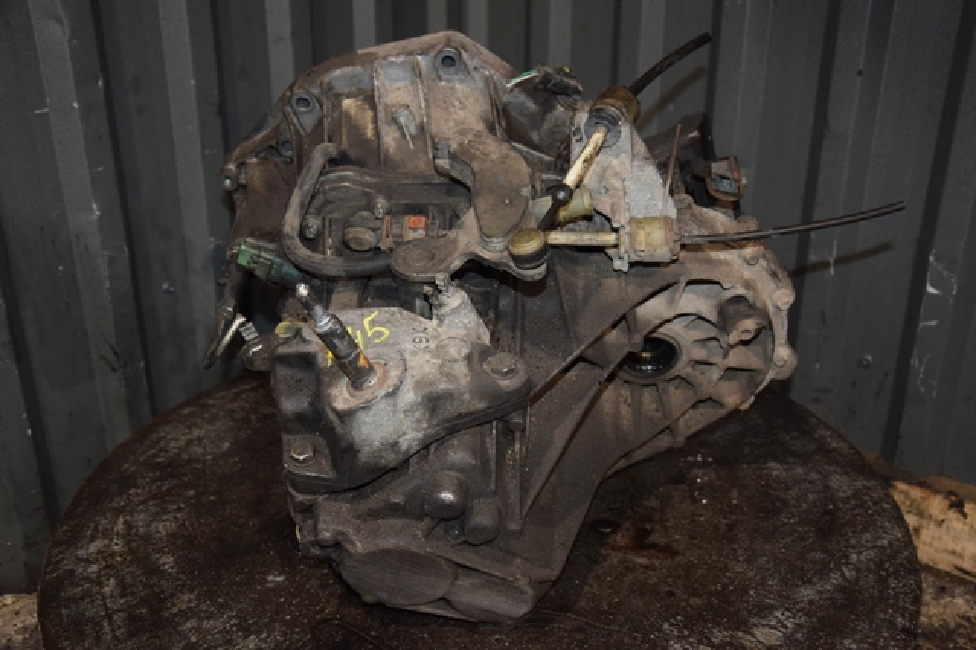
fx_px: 1016
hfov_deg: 51.3
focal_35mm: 38
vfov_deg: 35.5
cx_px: 488
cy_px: 325
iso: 800
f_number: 5
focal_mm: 25
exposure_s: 1/60
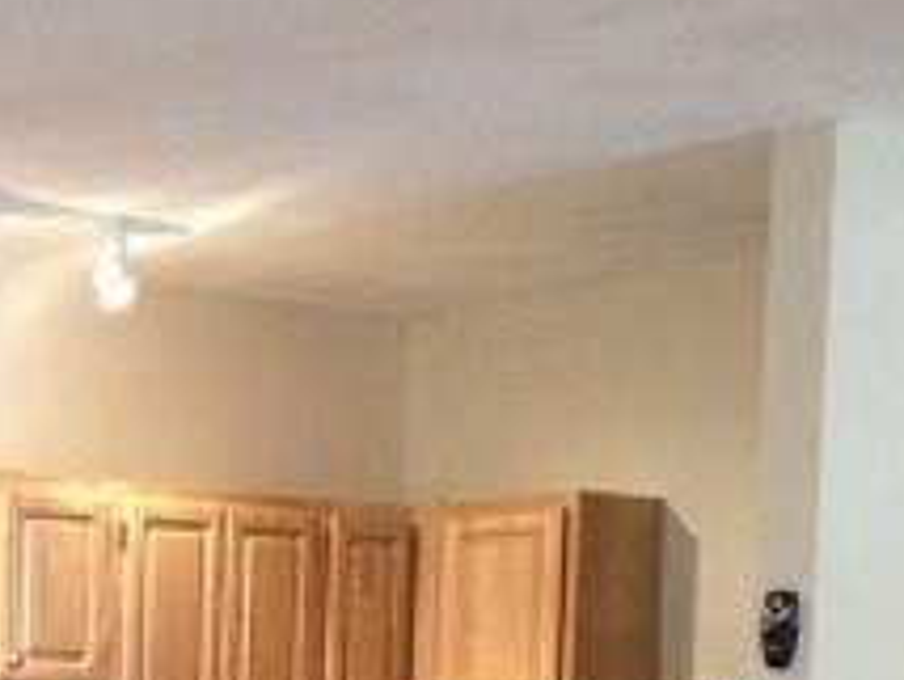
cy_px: 976
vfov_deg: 13.5
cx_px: -218
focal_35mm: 104
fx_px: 2719
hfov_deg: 17.8
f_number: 2.4
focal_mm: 4.28
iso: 320
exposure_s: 1/20
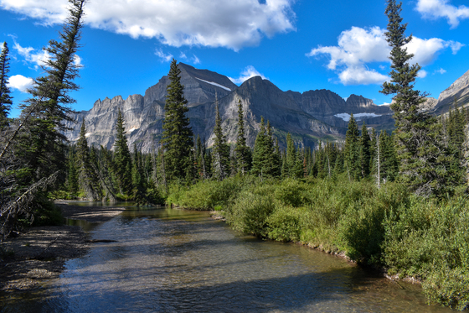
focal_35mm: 27
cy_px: 156
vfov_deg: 47.9
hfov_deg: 67.4
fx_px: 352
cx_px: 234
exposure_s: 1/320
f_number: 9
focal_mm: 18
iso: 200
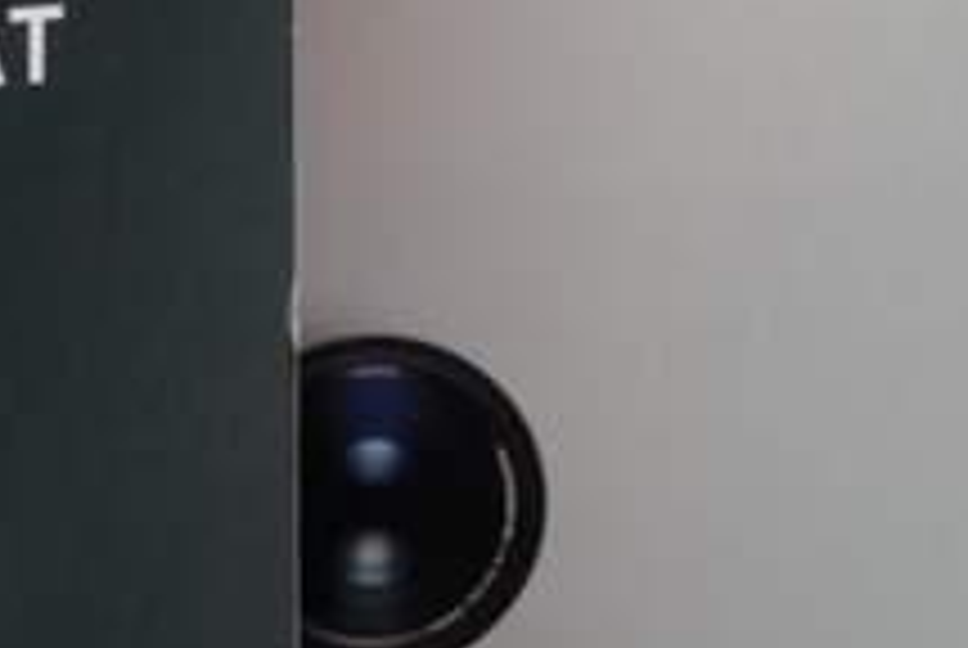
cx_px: -1238
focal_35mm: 320
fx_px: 8616
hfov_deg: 6.2
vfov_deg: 4.2
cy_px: 1665
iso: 800
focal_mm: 43
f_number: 22
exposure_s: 1/3.33
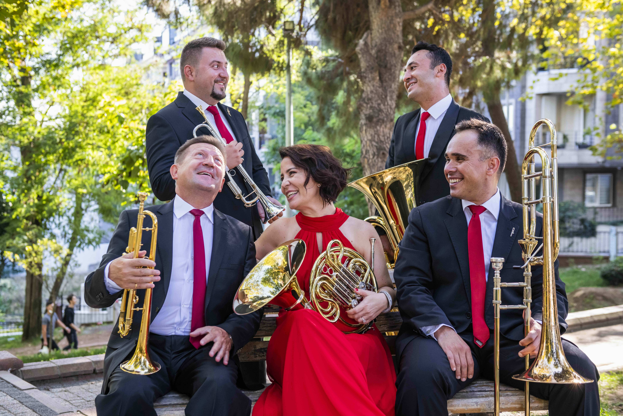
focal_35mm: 48
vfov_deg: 28.1
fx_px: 831
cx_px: 312
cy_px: 208
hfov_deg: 41.1
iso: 640
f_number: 5
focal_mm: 48
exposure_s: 1/250
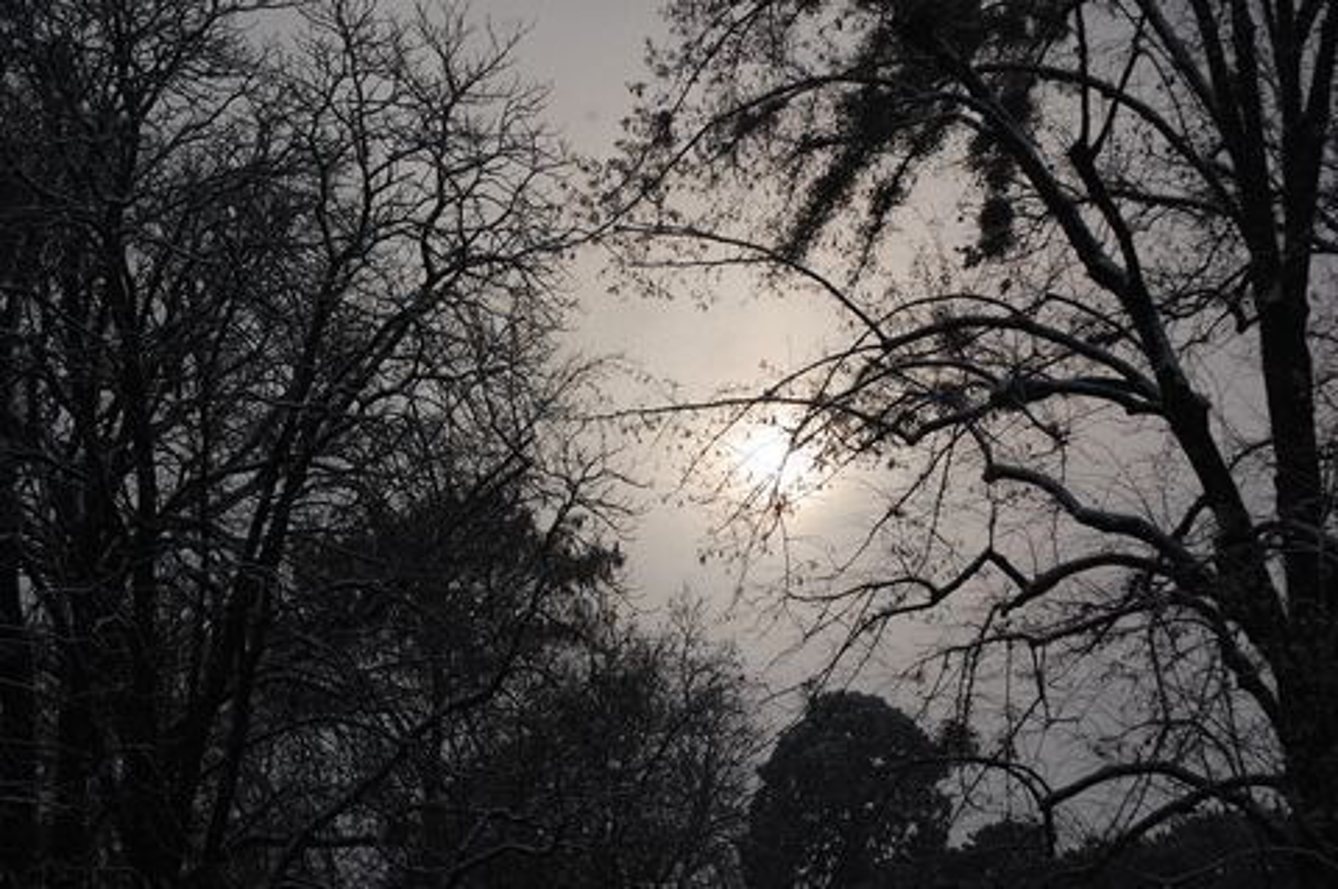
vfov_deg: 13.0
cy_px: 444
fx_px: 3898
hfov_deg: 19.5
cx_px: 669
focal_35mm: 105
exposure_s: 1/1600
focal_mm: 70
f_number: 8
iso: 200
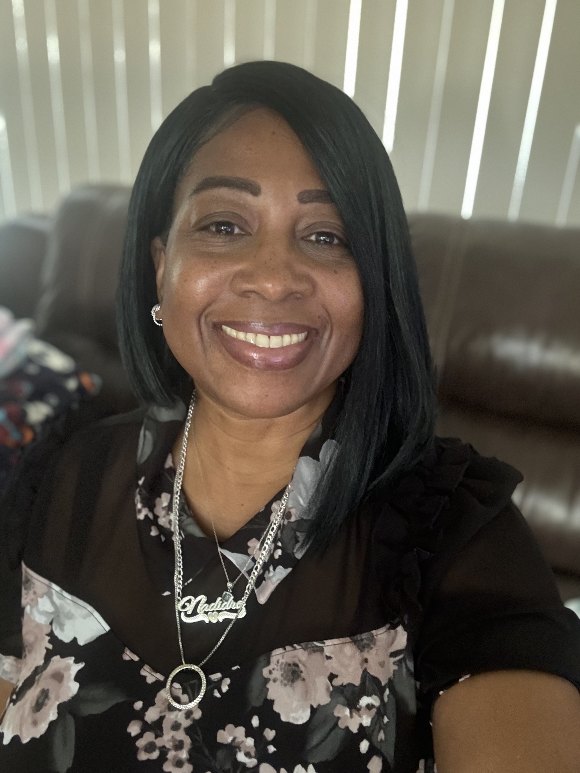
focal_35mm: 30
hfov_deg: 46.8
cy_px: 386
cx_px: 290
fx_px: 670
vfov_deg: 60.0
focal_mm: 2.69
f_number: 1.9
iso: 640
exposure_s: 1/23
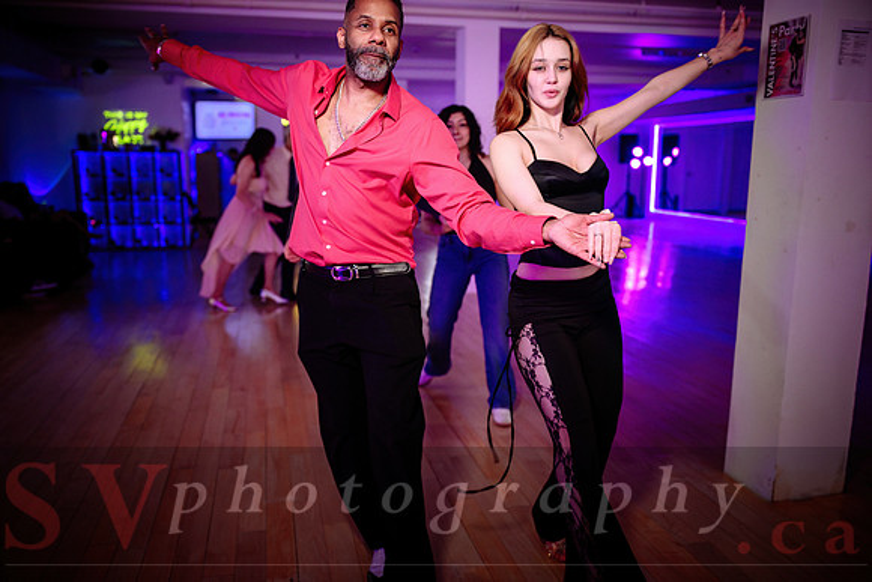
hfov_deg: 65.5
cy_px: 291
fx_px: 678
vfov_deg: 46.4
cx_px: 436
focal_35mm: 28
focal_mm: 28
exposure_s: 1/200
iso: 1600
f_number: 2
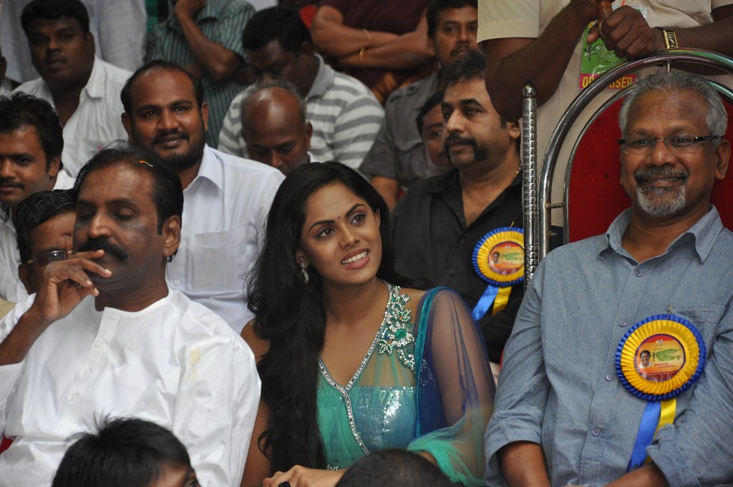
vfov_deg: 8.7
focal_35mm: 158
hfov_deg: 13.1
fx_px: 3203
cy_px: 244
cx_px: 366
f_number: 5.6
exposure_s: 1/60
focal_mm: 105
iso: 800
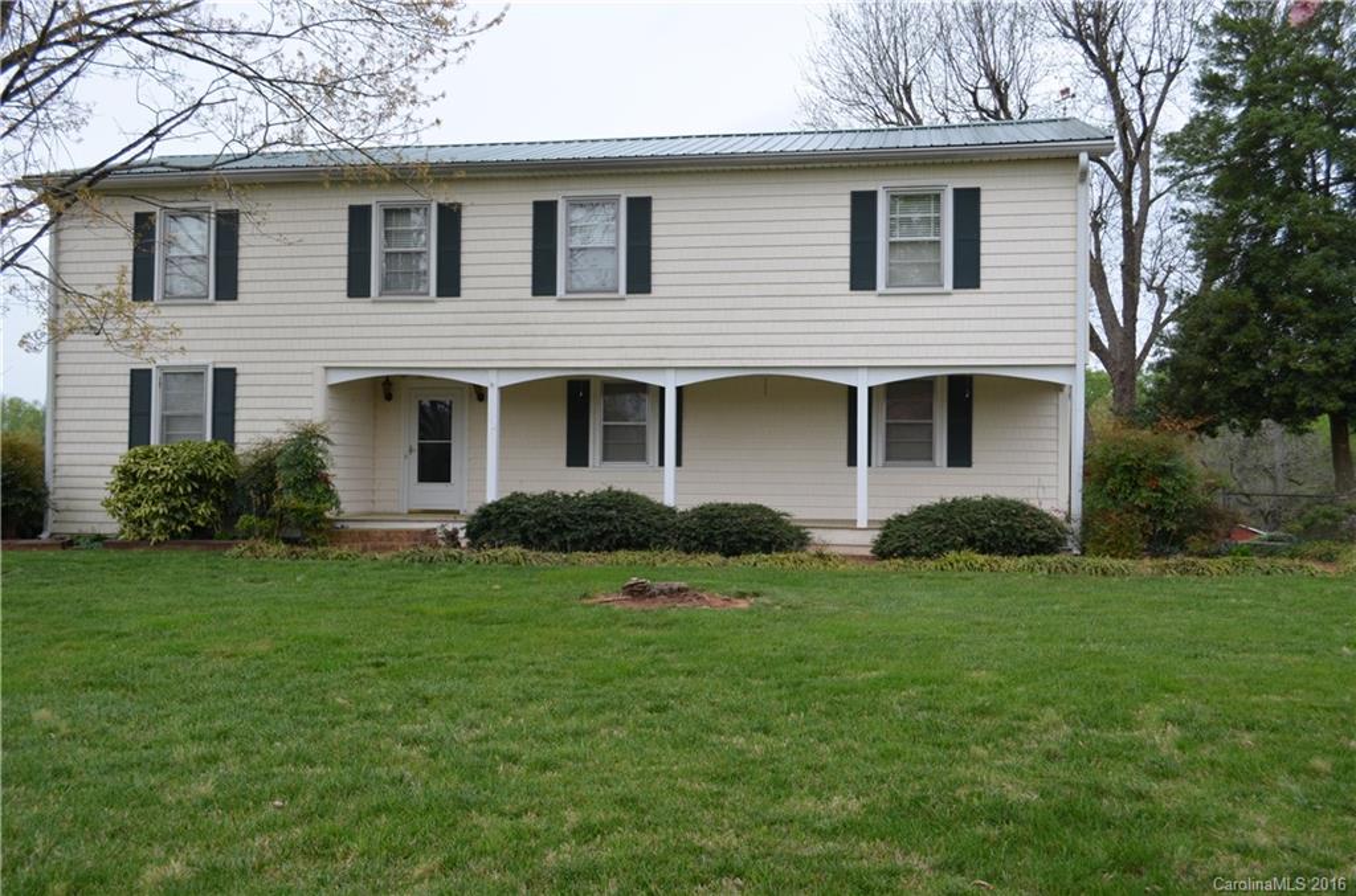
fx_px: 1240
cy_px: 448
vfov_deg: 39.8
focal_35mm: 33
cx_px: 678
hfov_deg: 57.3
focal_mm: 22
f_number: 5.6
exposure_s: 1/125
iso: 400
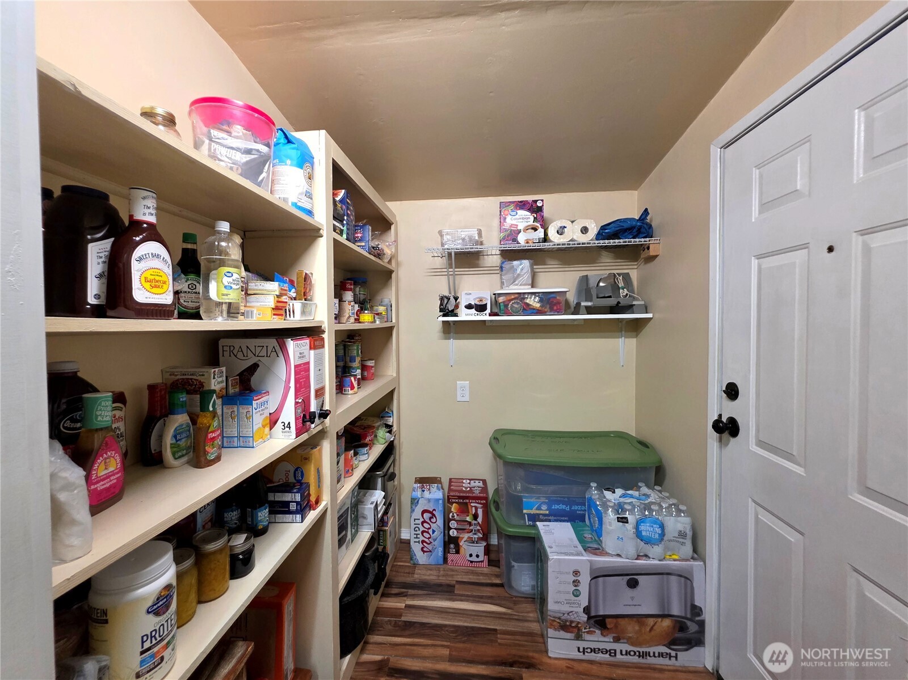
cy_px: 340
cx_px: 454
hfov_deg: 106.2
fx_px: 341
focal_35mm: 13
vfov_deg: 89.9
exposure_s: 1/60.2
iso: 400
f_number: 1.9
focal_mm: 2.2
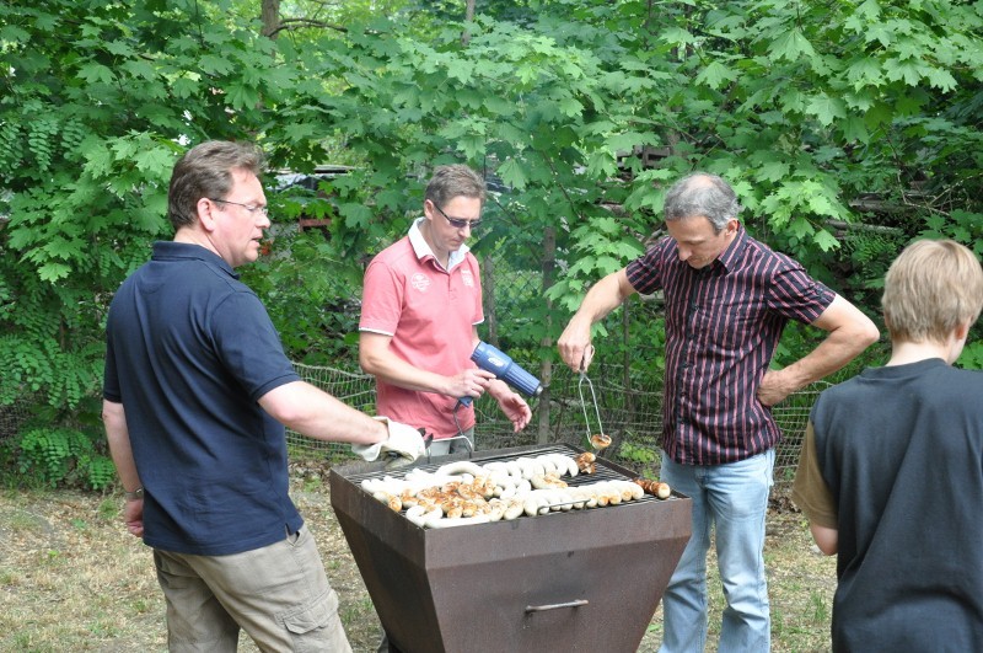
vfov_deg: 22.6
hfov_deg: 33.4
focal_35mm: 60
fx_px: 1636
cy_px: 326
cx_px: 492
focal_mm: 40
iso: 800
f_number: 7.1
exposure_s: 1/200
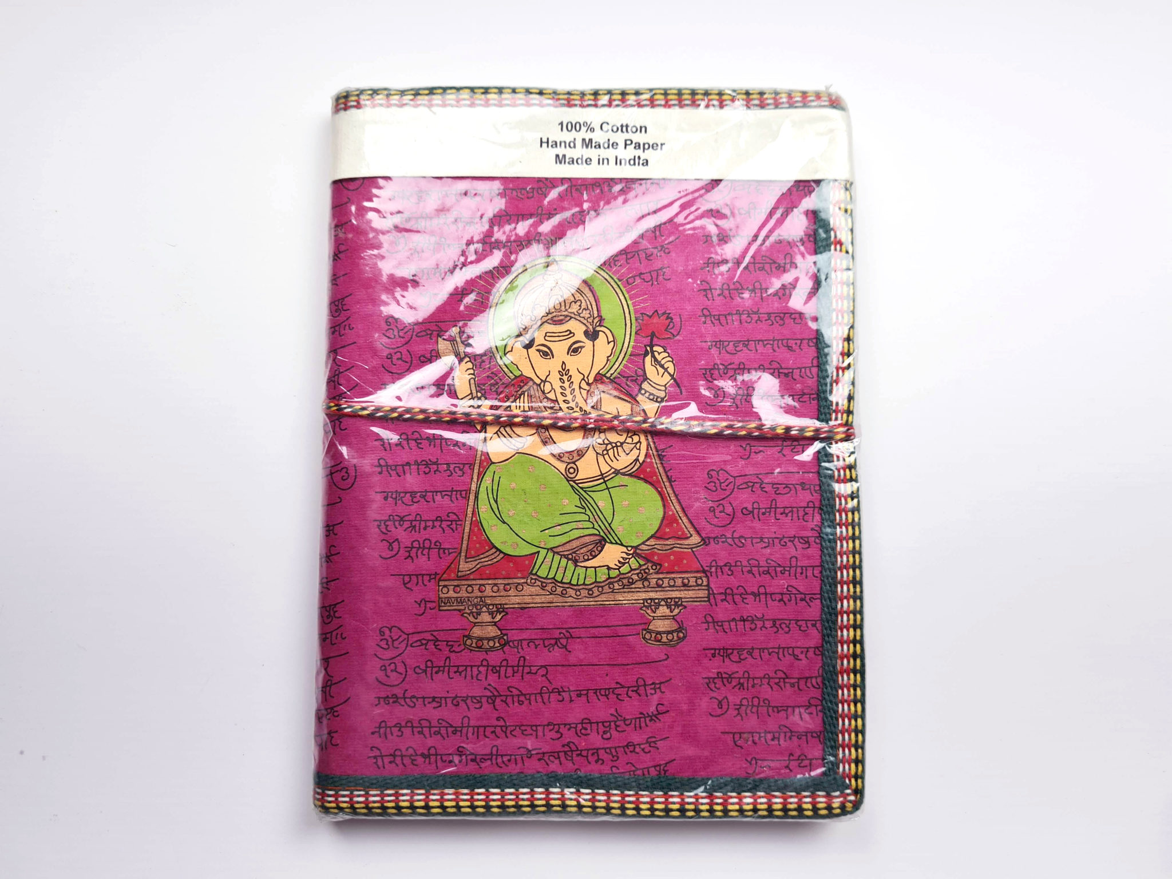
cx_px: 586
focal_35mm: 26
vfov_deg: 53.1
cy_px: 440
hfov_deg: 67.3
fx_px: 880
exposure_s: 1/249
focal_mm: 5.4
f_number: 1.8
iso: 50
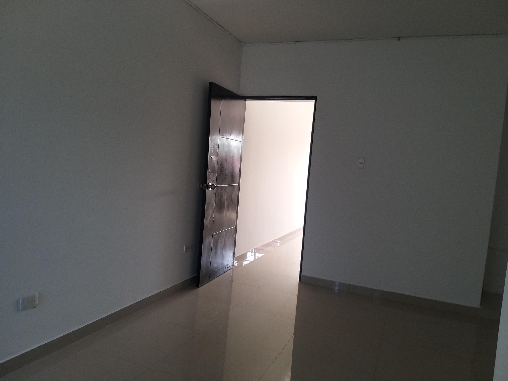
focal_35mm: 27
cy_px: 190
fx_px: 396
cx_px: 254
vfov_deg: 51.4
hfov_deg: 65.3
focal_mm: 3.93
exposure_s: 1/120
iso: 64
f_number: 1.7
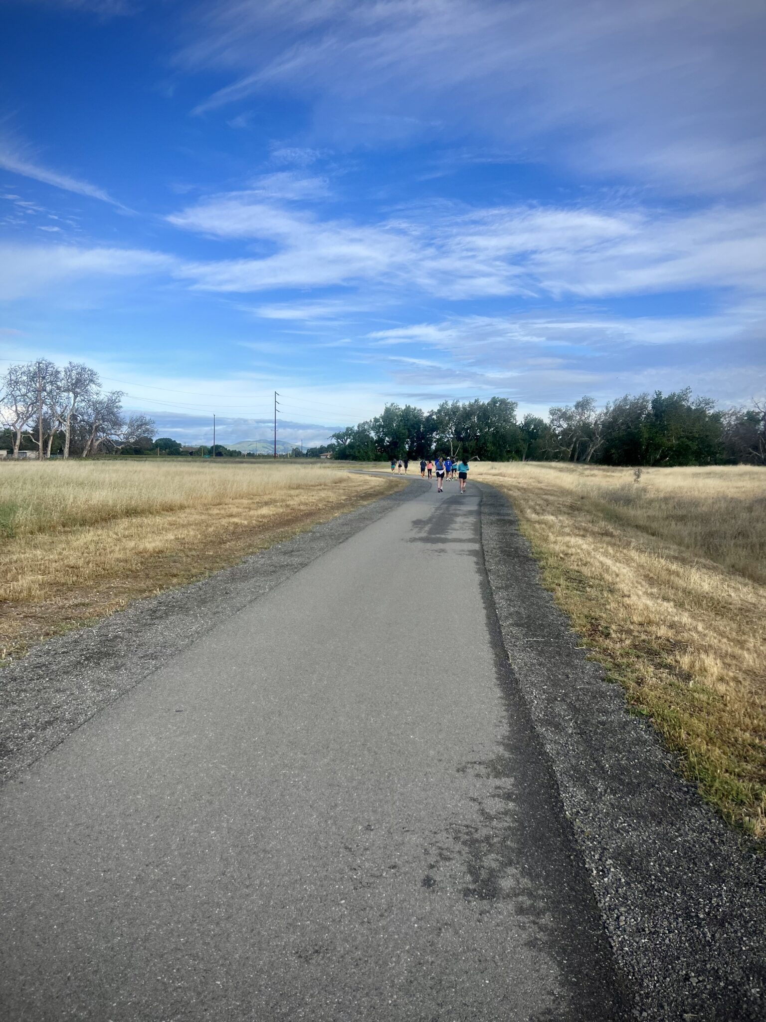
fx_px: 767
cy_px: 511
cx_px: 383
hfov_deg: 53.1
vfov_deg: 67.3
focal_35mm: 26
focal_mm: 5.7
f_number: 1.5
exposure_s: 1/3831
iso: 50
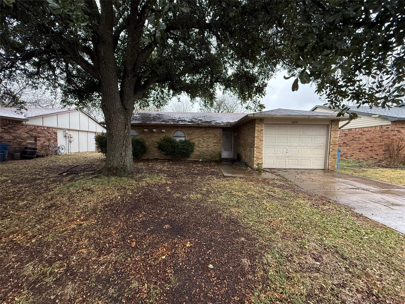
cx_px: 202
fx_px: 164
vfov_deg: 85.7
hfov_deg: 102.1
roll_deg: -1.0
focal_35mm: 14
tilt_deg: -2.3
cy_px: 152
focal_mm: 2.22
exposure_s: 1/99
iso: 250
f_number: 2.2
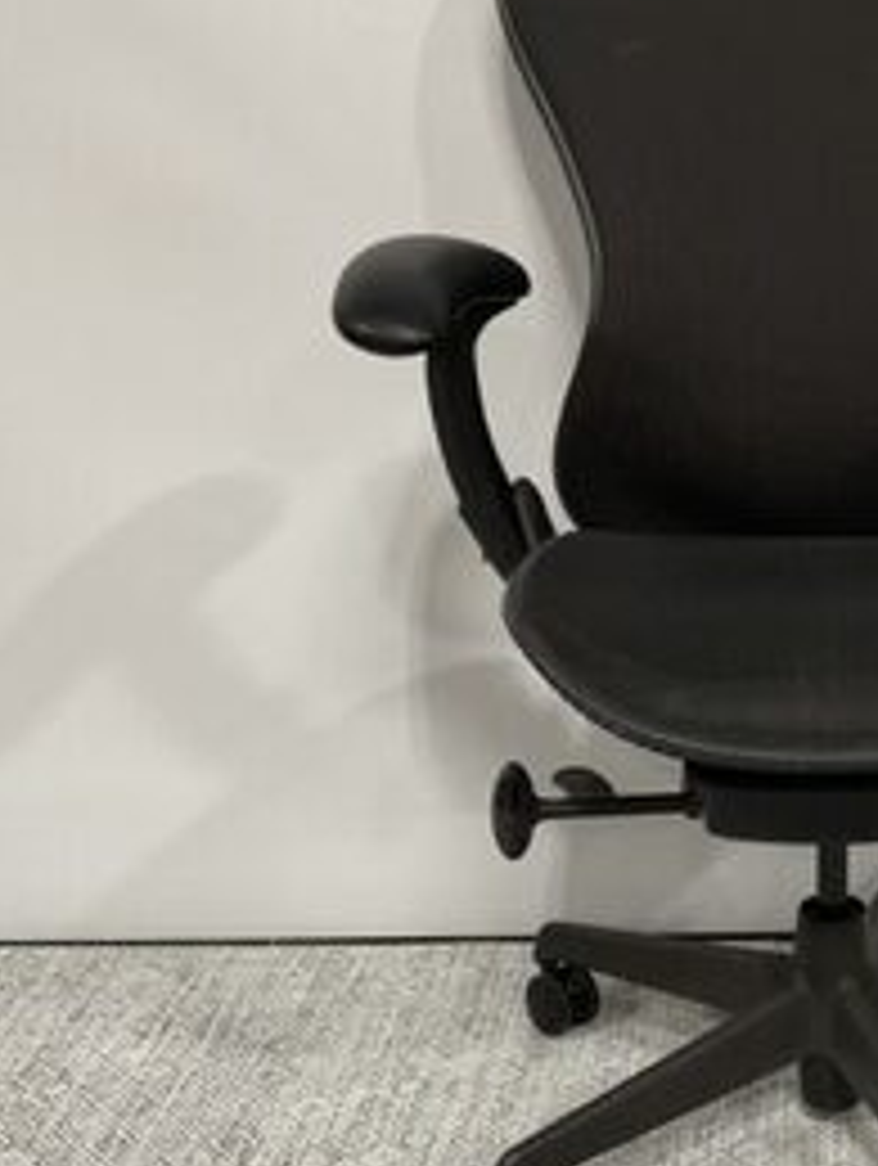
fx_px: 1889
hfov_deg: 24.9
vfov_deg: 34.3
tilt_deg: -18.2
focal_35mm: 56
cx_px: 892
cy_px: 633
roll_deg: -2.1
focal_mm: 3
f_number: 1.8
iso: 80
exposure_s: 1/60
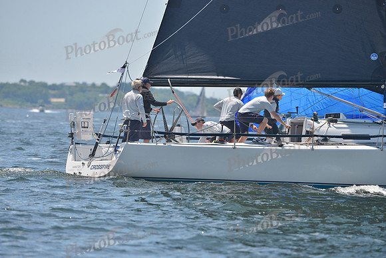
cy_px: 129
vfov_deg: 4.6
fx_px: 3217
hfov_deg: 6.9
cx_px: 193
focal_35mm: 300
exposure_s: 1/1250
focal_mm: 300
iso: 280
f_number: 5.6
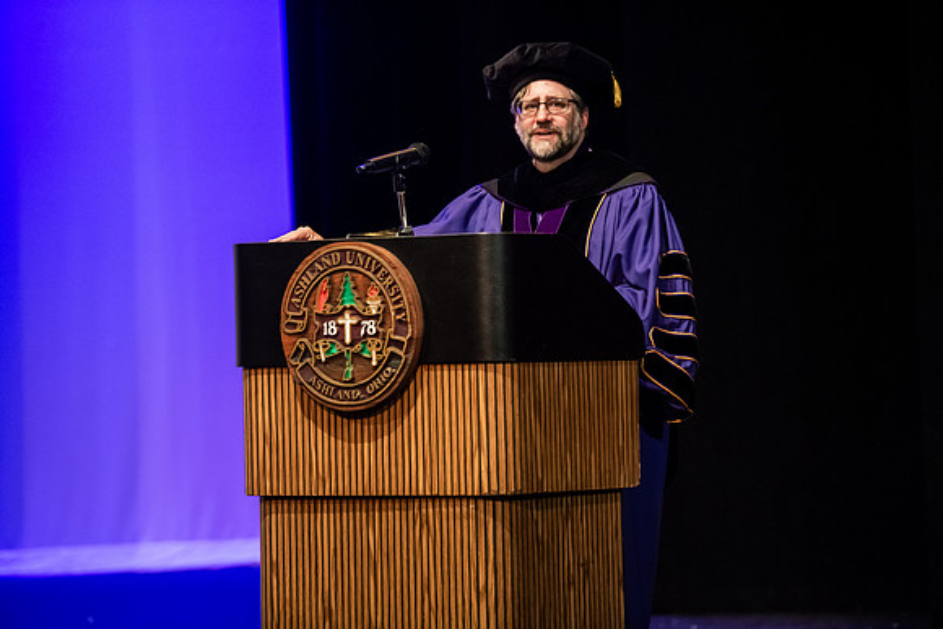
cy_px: 314
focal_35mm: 170
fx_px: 4454
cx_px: 472
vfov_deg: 8.1
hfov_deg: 12.1
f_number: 2.8
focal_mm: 170
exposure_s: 1/200
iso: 3200
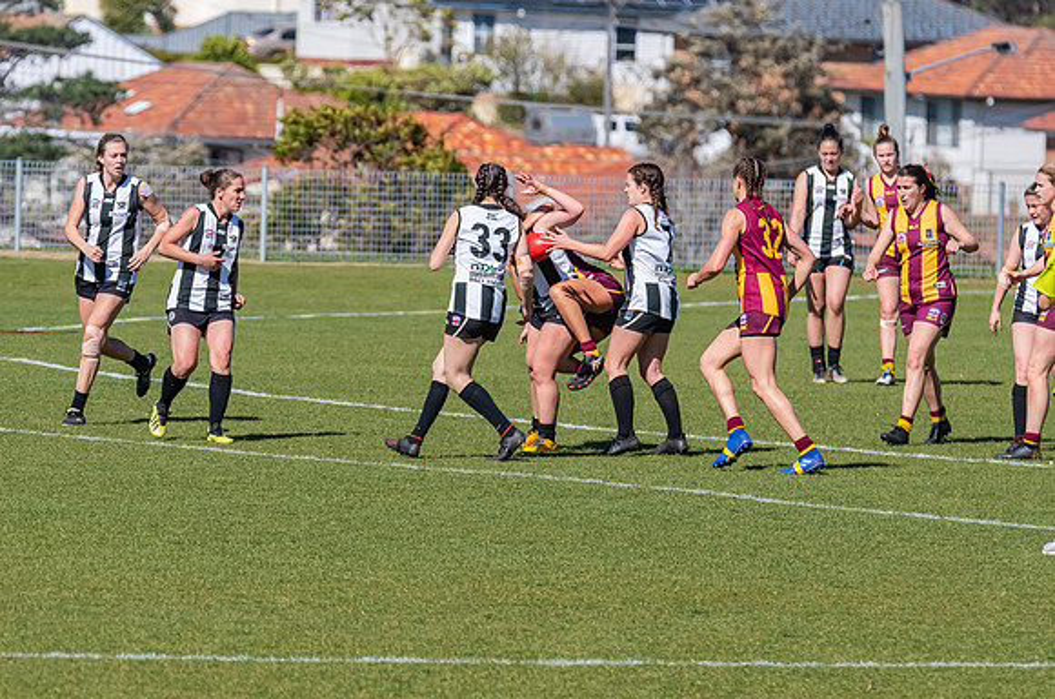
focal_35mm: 506
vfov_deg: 2.7
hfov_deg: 4.1
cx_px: 500
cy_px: 370
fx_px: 14799
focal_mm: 320
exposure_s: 1/4000
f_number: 8
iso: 800
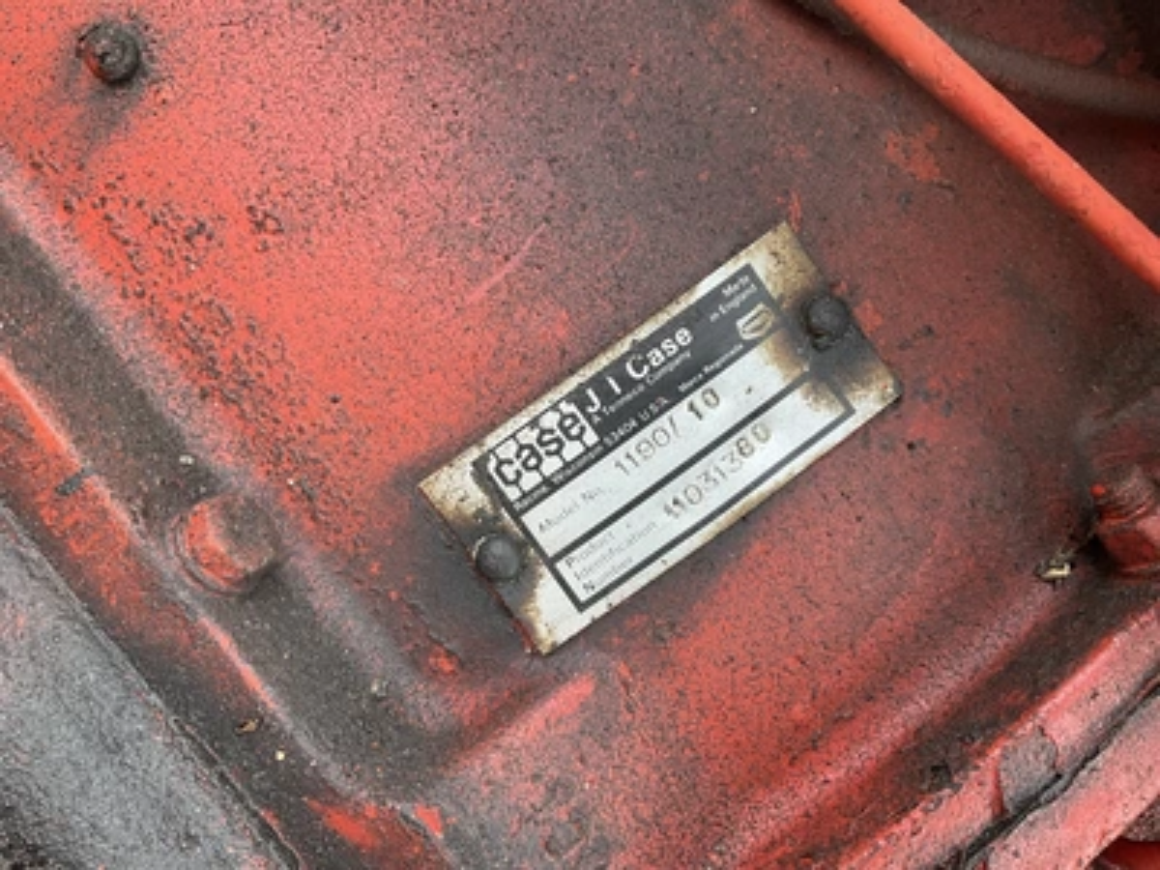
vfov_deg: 48.2
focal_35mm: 29
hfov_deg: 61.7
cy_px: 435
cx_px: 580
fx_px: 972
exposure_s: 1/122
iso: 32
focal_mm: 3
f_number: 1.8
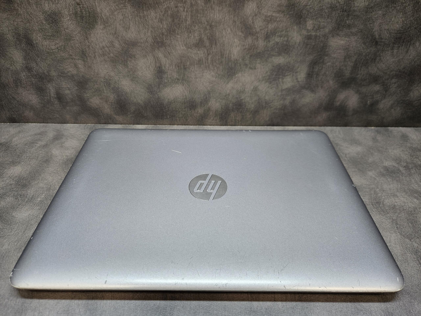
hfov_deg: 73.9
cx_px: 210
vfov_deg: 58.9
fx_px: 280
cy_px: 158
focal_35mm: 23
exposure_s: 1/100
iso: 80
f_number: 1.8
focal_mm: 5.4
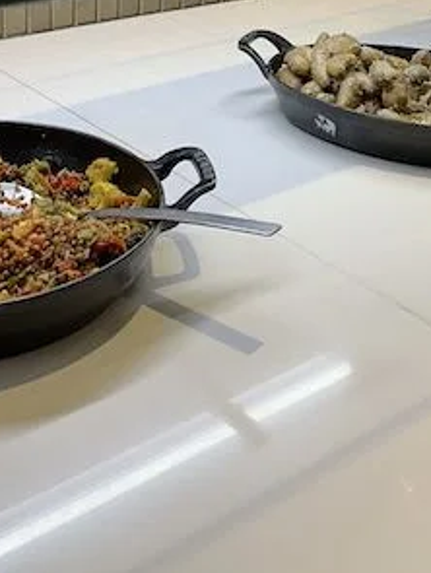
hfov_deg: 22.6
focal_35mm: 65
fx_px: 1077
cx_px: 264
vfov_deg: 28.5
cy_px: 41
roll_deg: -2.4
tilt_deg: -22.6
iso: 50
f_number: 1.78
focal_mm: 6.86
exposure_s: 1/122
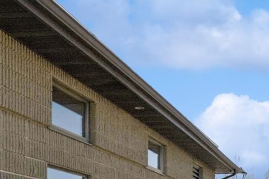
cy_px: 248
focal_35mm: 66
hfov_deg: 29.1
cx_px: 247
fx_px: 494
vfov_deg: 18.7
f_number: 8
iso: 400
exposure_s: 1/2500
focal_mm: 15.5
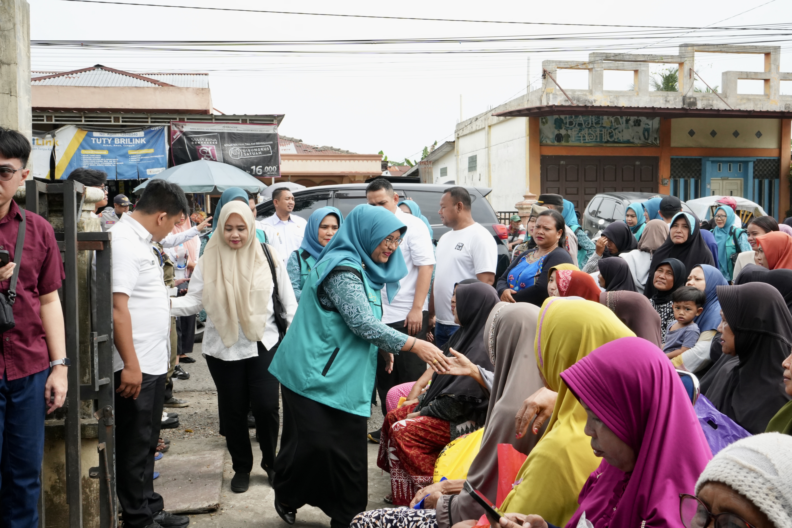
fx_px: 792
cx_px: 396
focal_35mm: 36
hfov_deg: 53.1
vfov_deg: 36.9
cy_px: 264
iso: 1600
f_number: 16
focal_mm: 36
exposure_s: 1/250
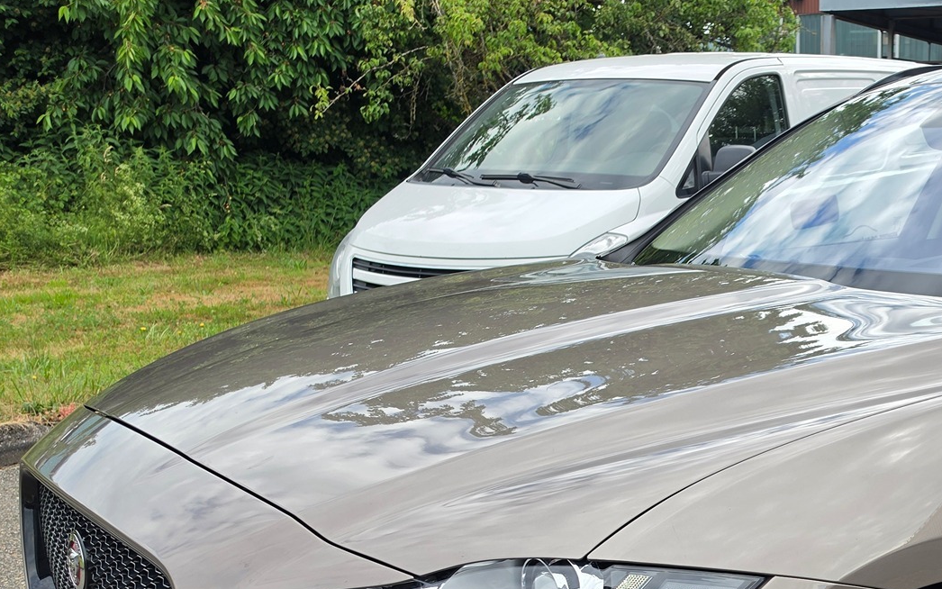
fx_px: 1207
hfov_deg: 39.4
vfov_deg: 25.4
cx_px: 855
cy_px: 647
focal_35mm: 47
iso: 10
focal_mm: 6.5
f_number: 1.4
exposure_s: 1/206
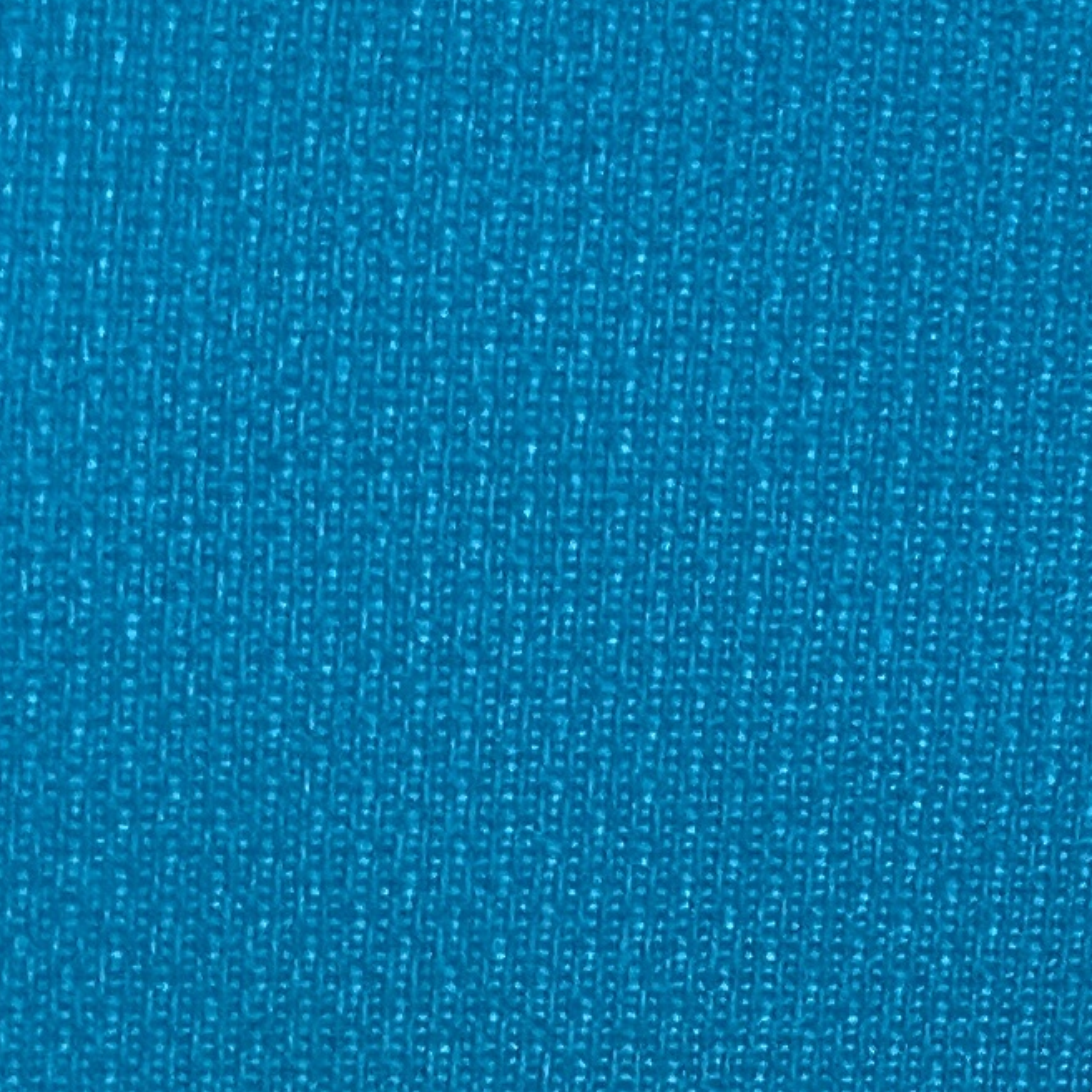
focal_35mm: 141
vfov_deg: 12.4
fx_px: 5032
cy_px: 326
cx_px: 2415
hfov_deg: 10.9
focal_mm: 4.25
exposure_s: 1/50
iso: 200
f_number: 1.8
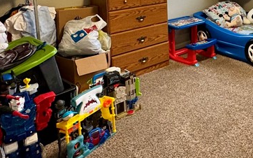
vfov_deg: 27.8
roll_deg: +1.1
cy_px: -16
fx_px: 290
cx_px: 239
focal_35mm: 42
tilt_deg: -6.7
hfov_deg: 42.3
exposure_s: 1/60
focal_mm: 2.22
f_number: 2.2
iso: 200
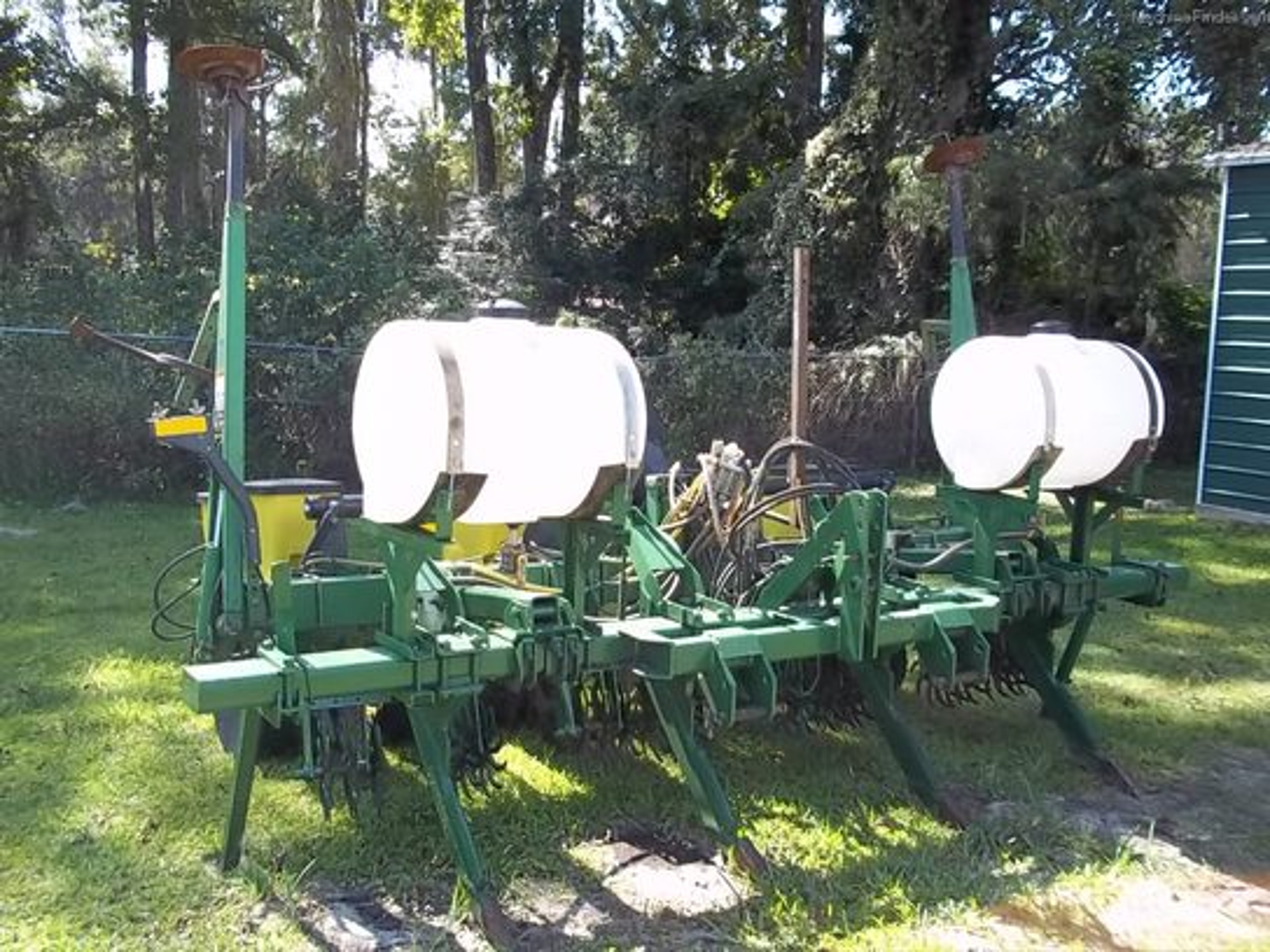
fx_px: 1321
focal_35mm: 36
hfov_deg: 51.4
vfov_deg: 39.7
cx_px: 635
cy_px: 476
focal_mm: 6.5
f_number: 3.1
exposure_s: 1/160
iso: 80
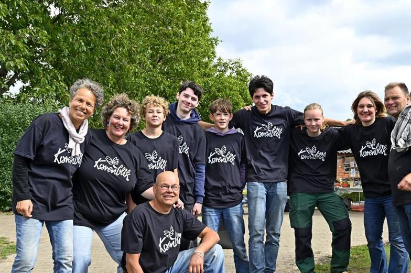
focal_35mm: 43
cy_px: 168
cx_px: 247
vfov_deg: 31.0
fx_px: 490
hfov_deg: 45.2
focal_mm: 34
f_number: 8
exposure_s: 1/250
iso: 400
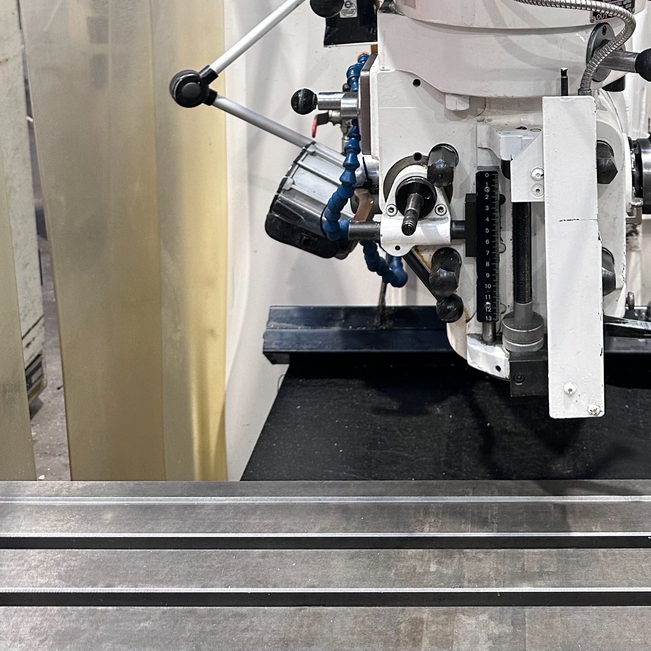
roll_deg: +0.6
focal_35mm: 46
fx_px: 979
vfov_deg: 32.6
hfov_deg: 35.7
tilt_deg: -6.4
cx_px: 514
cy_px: -53
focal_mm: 6.86
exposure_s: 1/100
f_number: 1.78
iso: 200
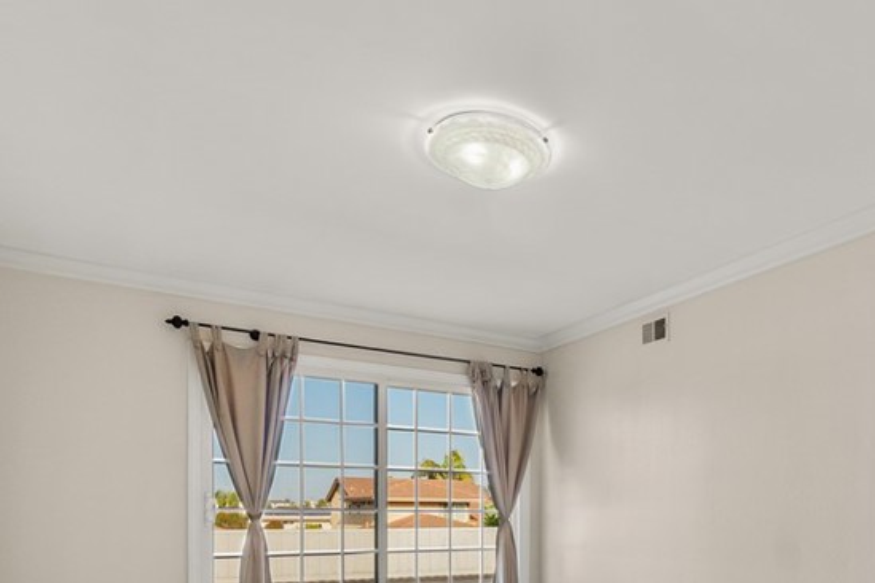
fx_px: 681
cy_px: 518
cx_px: 612
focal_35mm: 28
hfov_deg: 63.1
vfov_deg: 42.7
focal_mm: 10
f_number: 8
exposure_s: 1/15
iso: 400
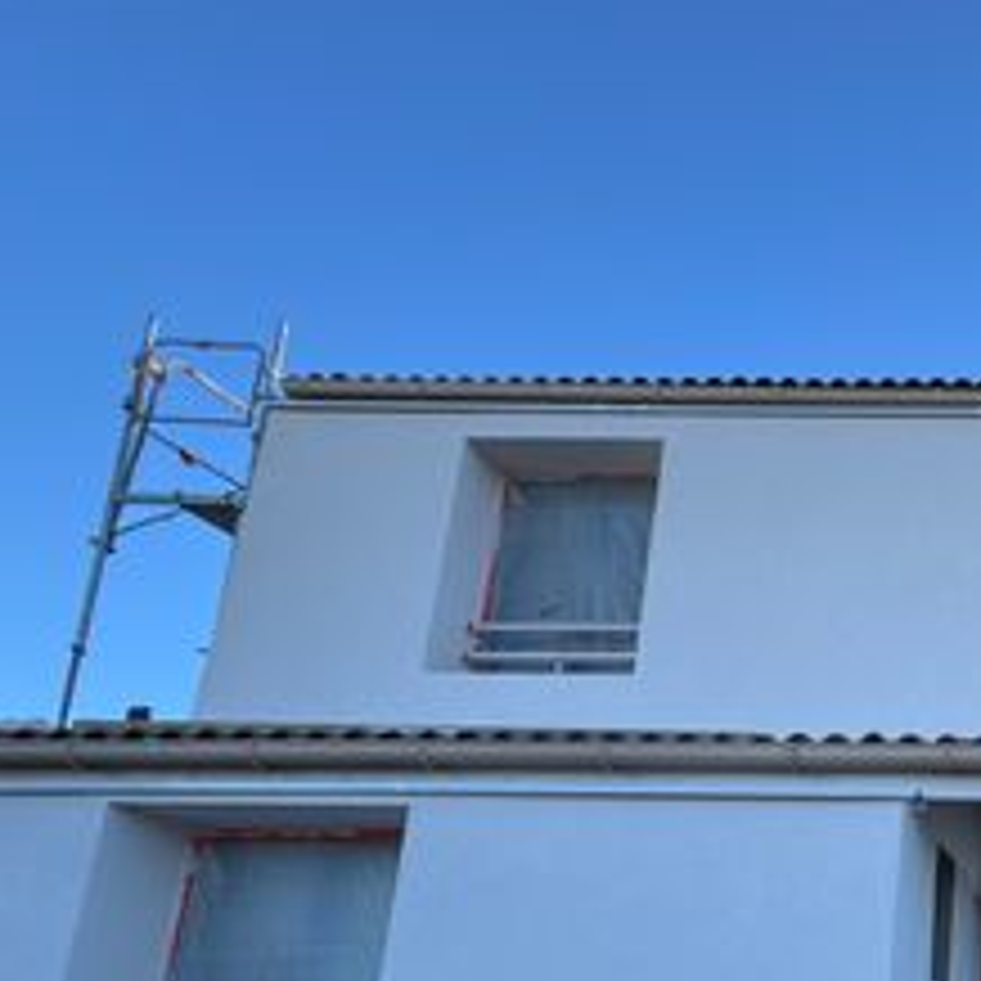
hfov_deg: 37.2
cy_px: 842
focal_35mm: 34
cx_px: 1170
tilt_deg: +14.0
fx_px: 1090
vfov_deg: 45.0
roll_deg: -0.7
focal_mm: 2.22
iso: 40
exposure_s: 1/448
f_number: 2.2
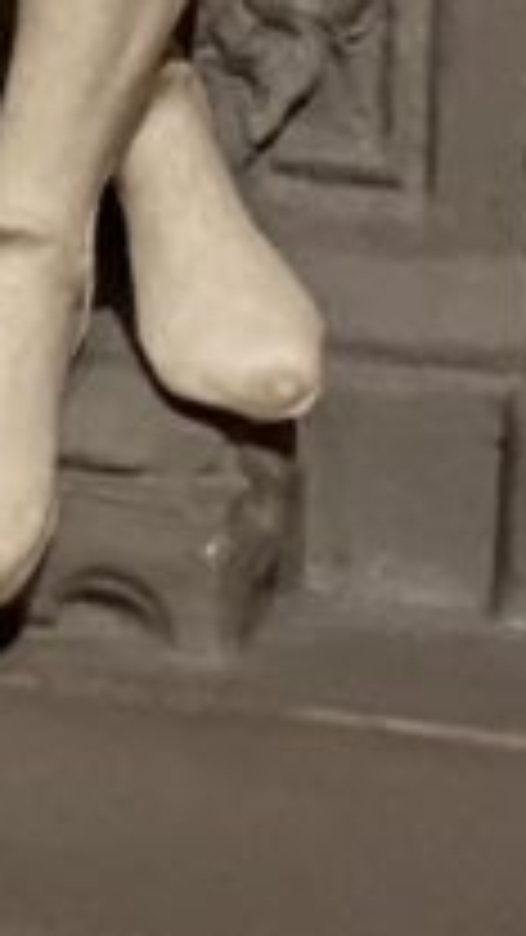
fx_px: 6918
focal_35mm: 279
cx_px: -369
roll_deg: -1.3
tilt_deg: -3.0
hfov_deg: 4.3
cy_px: -1048
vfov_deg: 7.4
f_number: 2
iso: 125
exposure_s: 1/33
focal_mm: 6
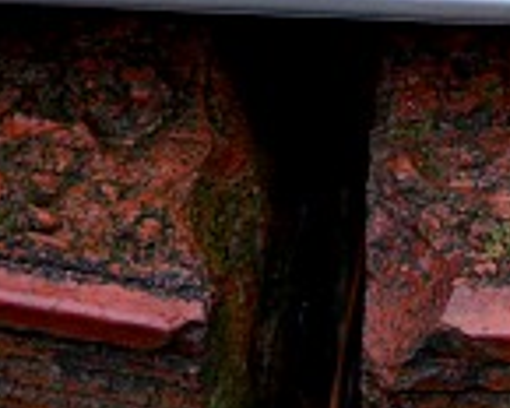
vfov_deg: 4.8
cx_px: 654
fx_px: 4829
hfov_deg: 6.0
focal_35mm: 320
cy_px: -285
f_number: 4
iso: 1000
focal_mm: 55
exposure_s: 1/60
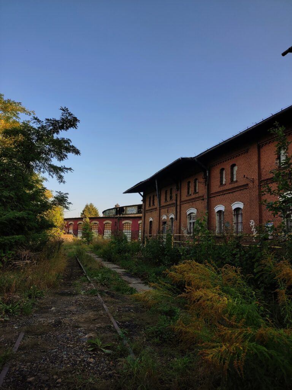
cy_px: 195
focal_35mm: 25
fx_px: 281
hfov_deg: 54.9
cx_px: 146
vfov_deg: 69.4
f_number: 1.79
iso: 100
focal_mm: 4.7
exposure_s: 1/608
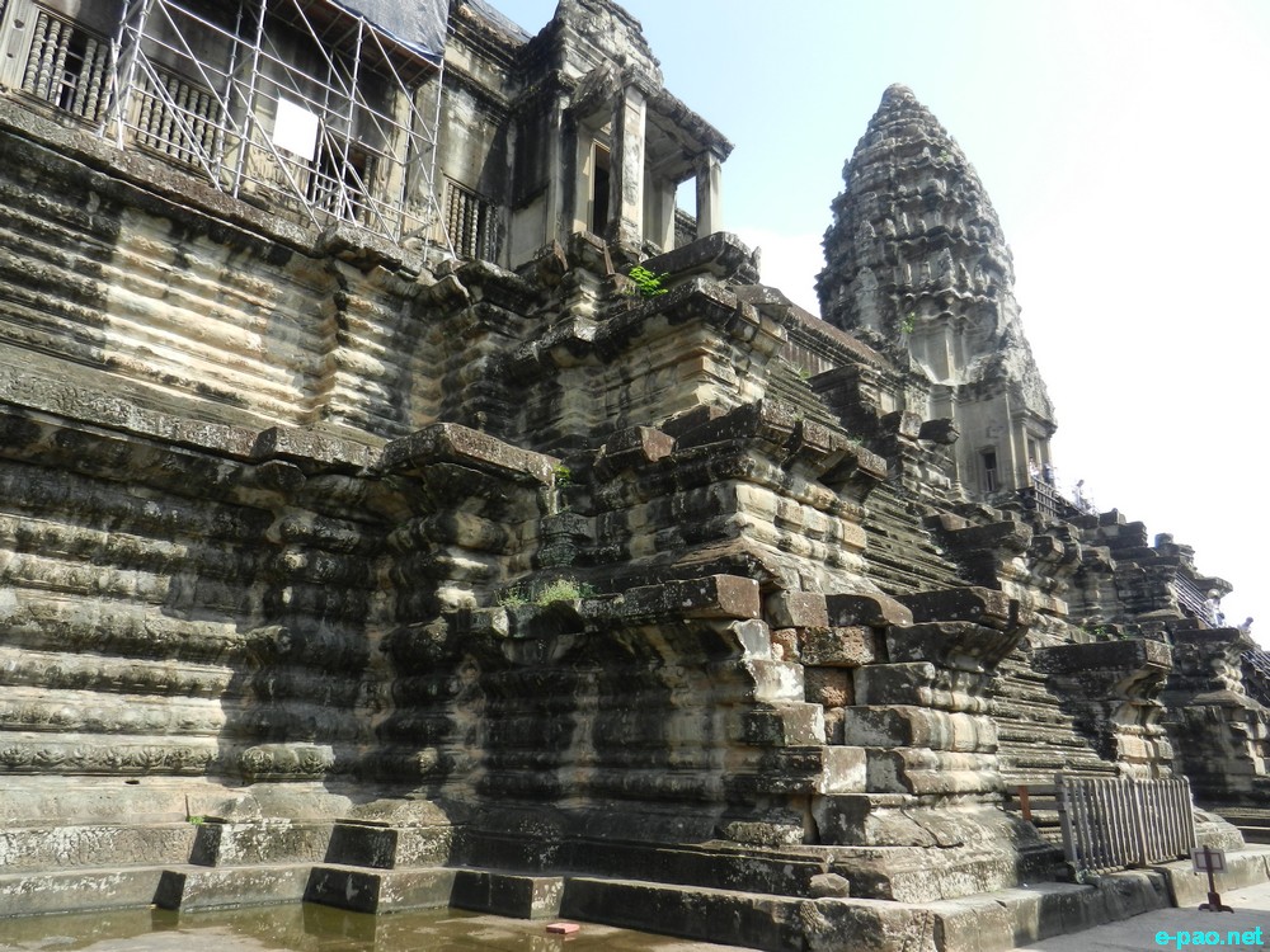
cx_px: 635
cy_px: 476
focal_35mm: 25
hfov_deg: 69.4
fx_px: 917
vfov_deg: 54.9
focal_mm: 4.5
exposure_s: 1/640
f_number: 3.5
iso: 160
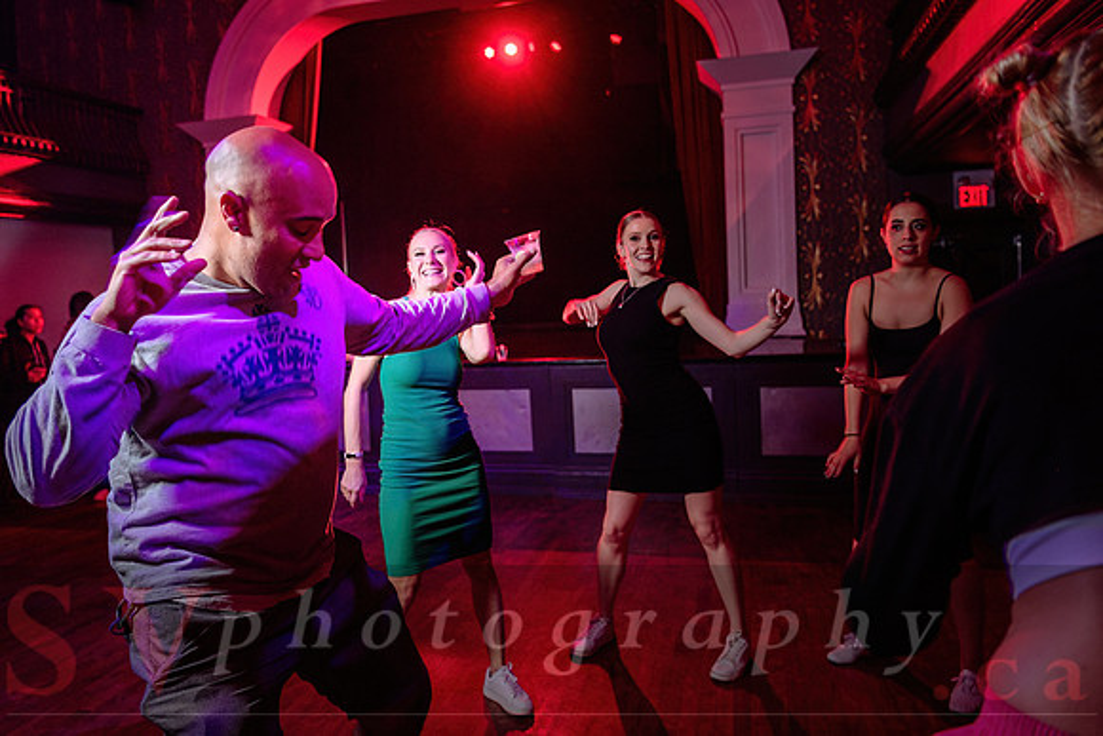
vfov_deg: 45.9
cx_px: 503
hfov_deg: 64.8
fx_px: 867
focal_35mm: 28
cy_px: 336
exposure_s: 1/80
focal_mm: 26
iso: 1000
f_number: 3.2
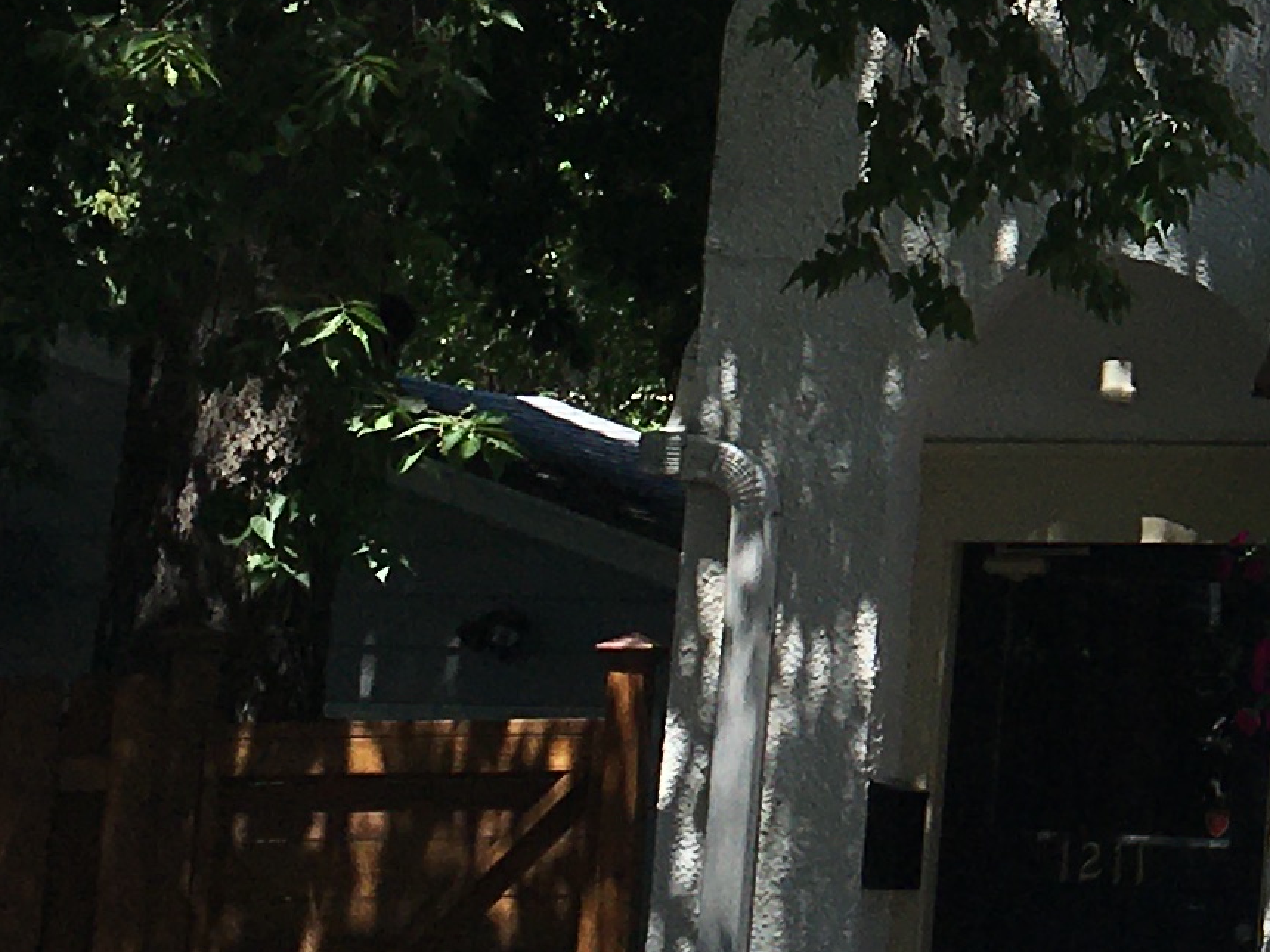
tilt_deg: +8.2
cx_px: 2124
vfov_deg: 10.8
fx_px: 4990
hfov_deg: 13.3
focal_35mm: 136
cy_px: -10
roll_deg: -2.3
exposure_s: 1/1304
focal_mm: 4.15
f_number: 2.2
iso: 25
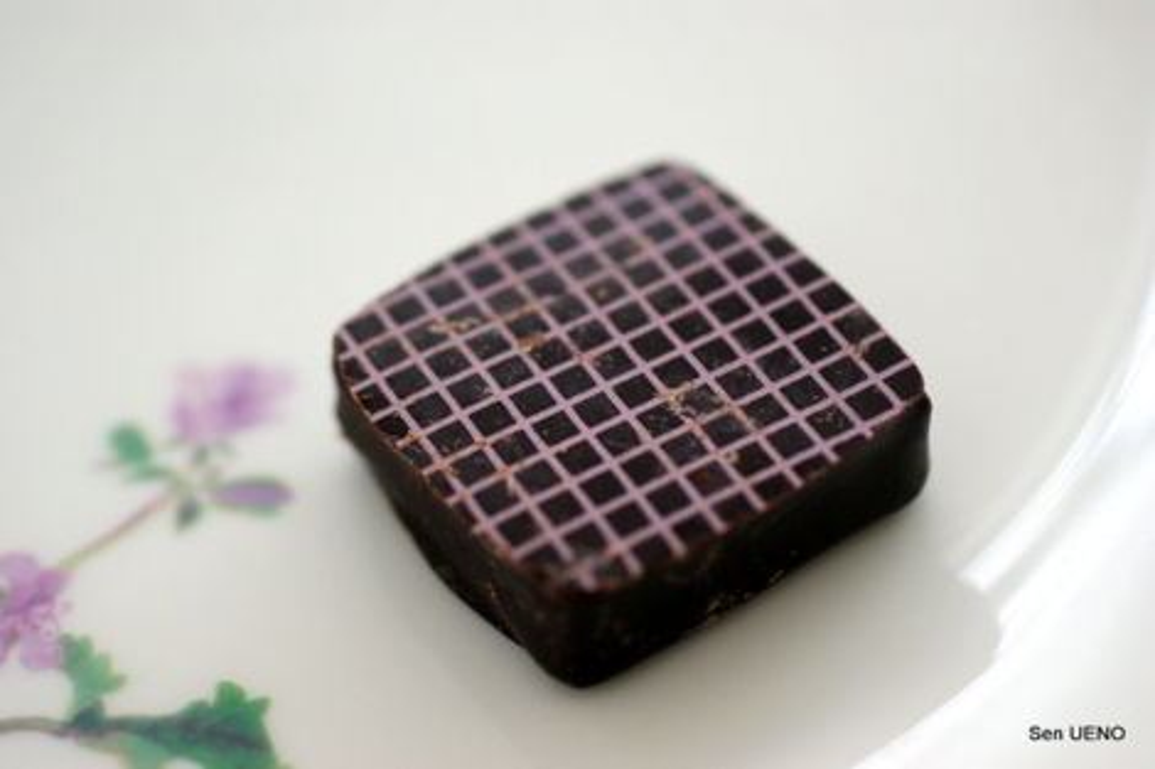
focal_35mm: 75
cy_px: 384
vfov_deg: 18.2
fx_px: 2405
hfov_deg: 27.0
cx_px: 578
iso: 400
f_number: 2.8
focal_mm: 50
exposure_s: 1/50
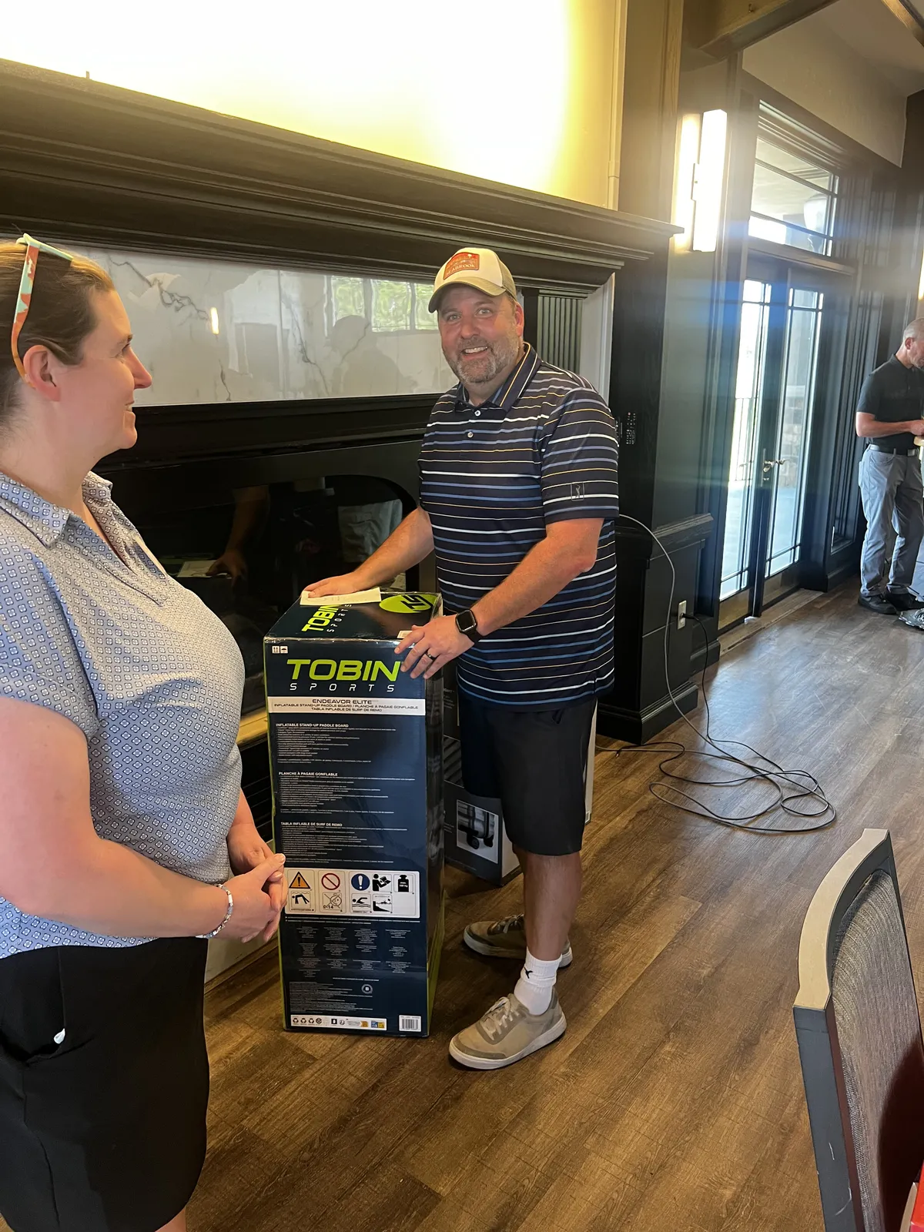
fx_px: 925
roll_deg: +1.7
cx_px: 462
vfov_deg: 67.3
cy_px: 616
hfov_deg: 53.1
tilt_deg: -15.6
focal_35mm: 26
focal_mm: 5.7
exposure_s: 1/60
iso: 200
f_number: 1.5
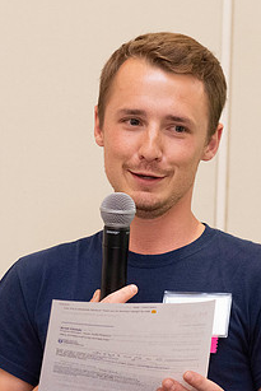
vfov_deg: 9.4
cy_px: 207
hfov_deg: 6.3
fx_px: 2390
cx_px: 96
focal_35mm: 220
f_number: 4
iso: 2000
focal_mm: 62
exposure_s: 1/250
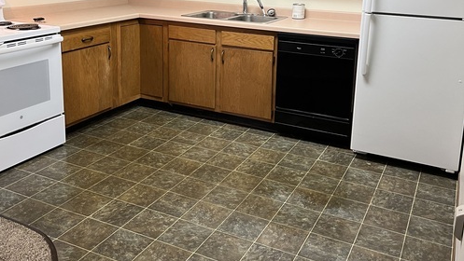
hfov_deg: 52.8
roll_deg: -0.2
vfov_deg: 30.4
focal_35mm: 38
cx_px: 232
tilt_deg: -11.4
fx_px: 468
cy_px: 49
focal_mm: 5.1
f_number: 1.6
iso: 200
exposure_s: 1/60
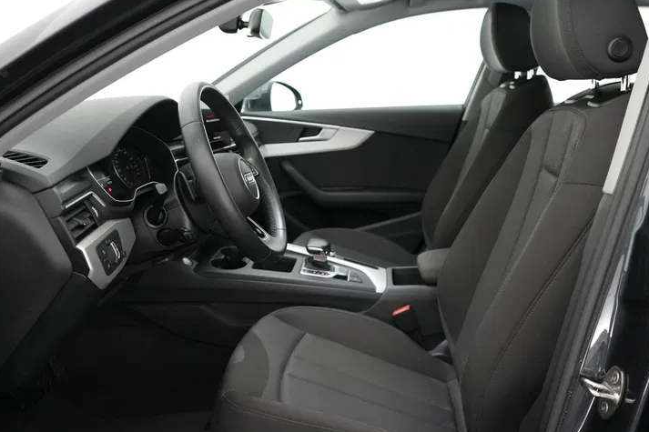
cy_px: 232
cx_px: 334
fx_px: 595
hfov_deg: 57.2
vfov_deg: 39.9
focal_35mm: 33
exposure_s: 1/160
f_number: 3.5
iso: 5000
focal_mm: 28
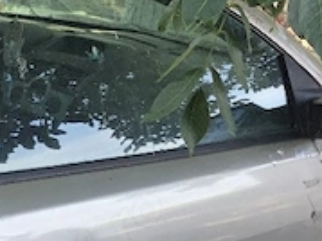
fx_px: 957
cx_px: -162
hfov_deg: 17.2
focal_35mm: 103
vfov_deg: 13.8
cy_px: 322
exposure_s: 1/370
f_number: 1.7
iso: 50
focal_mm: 6.3
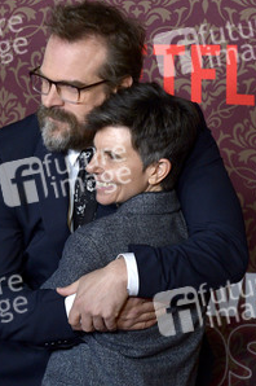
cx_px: 103
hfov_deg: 7.0
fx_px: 2085
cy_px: 241
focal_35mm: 195
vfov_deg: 10.6
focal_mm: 145
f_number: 6.3
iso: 2000
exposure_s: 1/320
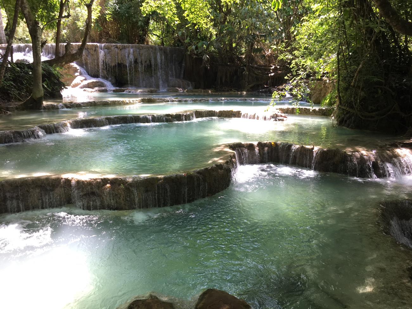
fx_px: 345
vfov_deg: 48.2
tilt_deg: -12.1
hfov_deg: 61.7
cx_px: 206
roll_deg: -0.1
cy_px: 154
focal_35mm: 29
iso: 32
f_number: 2.2
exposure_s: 1/100
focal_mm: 4.15
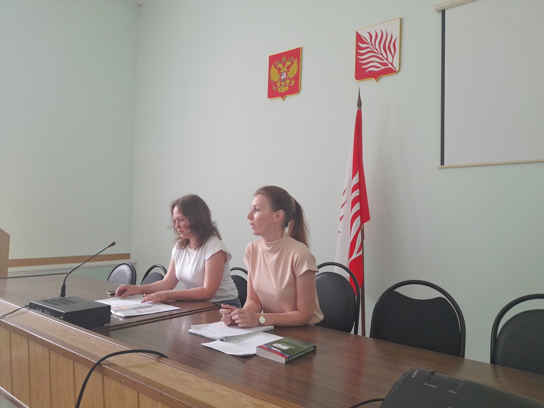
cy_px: 204
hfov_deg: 69.4
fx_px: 393
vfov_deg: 54.9
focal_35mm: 25
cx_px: 272
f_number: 2
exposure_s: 1/50
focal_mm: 4.6
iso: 160
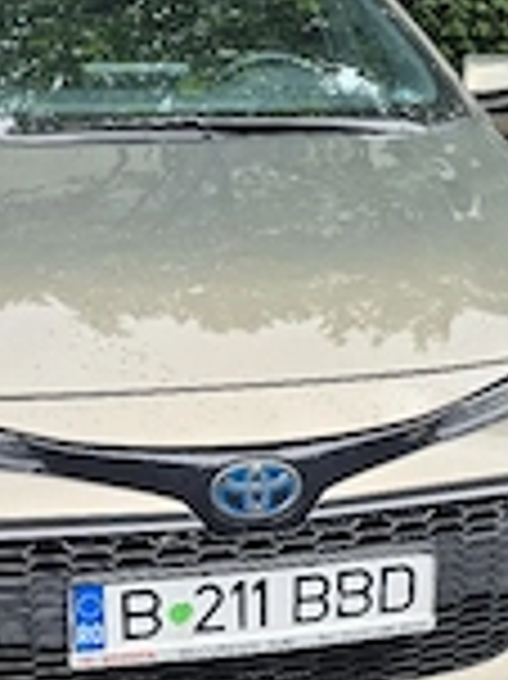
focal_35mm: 61
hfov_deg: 23.9
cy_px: 297
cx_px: 310
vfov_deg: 31.7
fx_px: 1195
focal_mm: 5.4
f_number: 1.8
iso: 80
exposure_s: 1/182
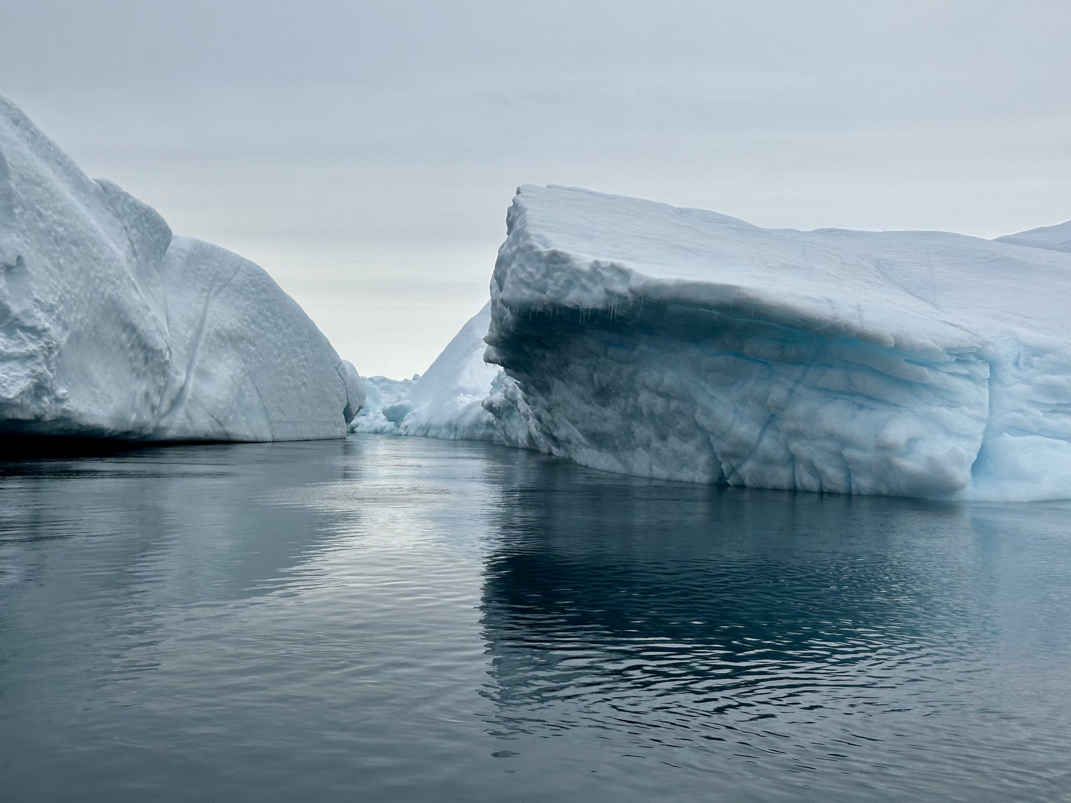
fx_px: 1485
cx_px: 536
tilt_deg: +0.4
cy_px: 402
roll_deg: -1.8
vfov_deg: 30.3
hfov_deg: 39.7
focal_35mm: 48
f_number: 1.78
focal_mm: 6.86
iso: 64
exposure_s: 1/6211
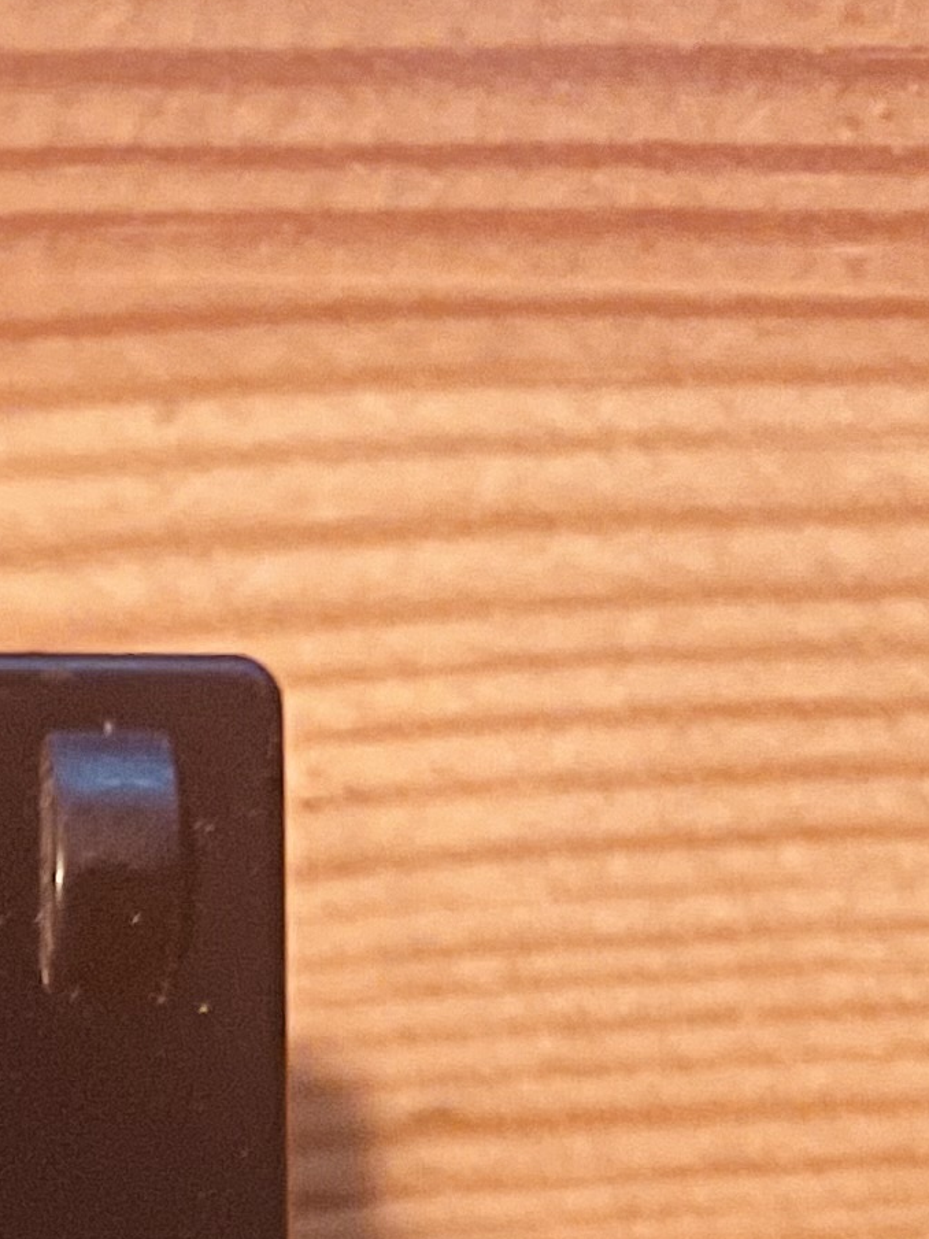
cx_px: -1050
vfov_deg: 13.6
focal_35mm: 116
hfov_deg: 11.3
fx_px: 4151
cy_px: 2703
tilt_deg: -84.6
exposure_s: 1/50
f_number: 1.6
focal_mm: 4.2
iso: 320
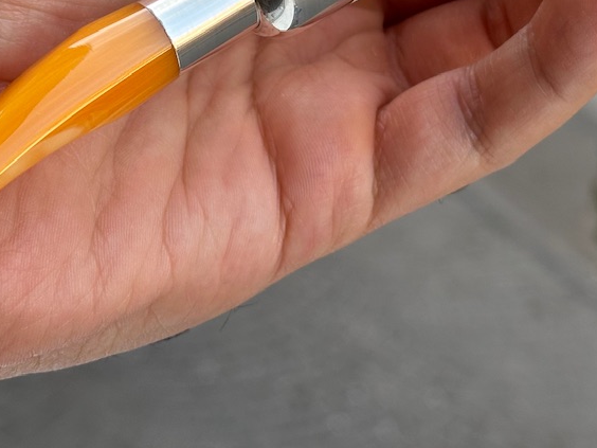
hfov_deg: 18.0
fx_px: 1880
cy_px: -59
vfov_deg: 13.3
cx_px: 248
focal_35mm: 109
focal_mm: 6.86
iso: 64
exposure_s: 1/376
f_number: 1.78
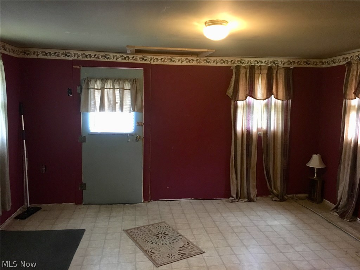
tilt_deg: -6.9
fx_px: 302
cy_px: 135
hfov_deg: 61.7
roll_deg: -1.0
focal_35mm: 29
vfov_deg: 48.2
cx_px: 180
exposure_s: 1/15
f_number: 2.2
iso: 250
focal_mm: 4.15
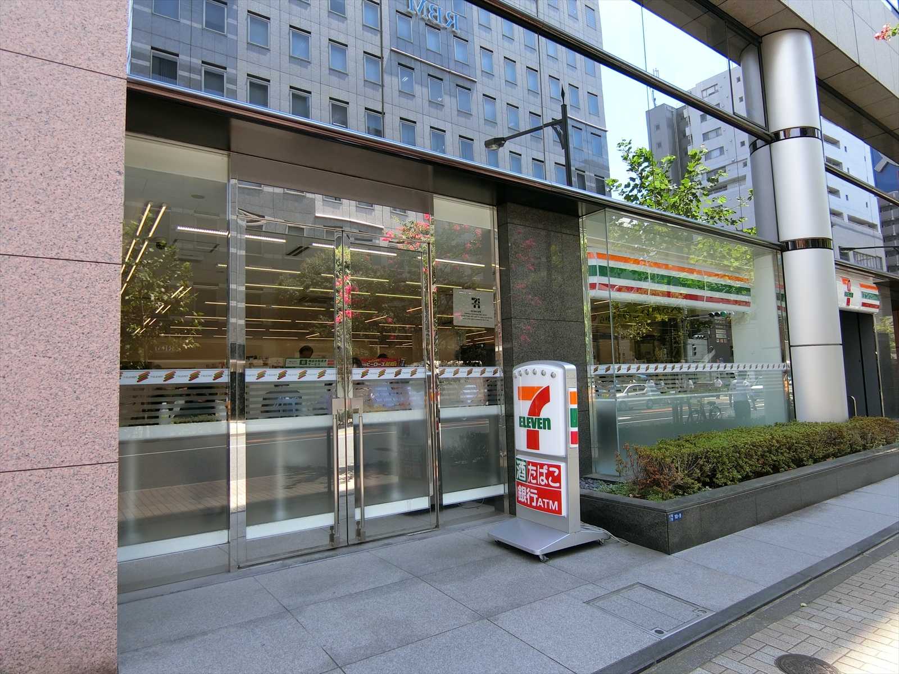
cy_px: 337
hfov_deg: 79.0
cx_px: 450
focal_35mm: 21
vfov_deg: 63.4
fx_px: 545
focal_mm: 4.6
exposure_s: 1/250
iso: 80
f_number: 2.8
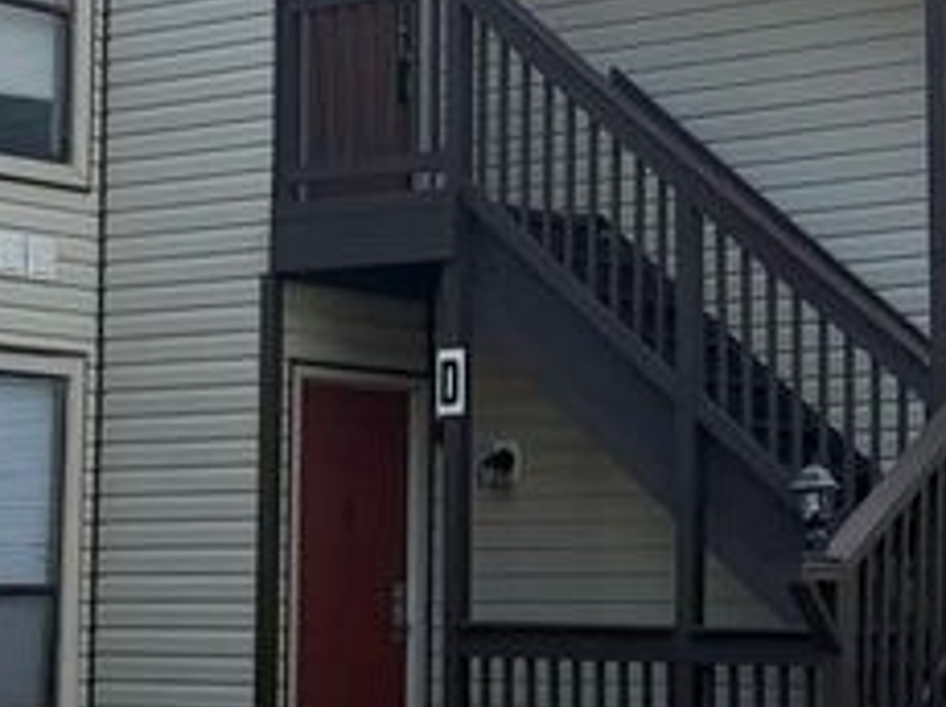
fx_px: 2921
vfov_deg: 13.8
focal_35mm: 107
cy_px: 267
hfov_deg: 18.4
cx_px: 539
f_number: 1.78
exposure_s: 1/1812
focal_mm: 6.76
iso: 100
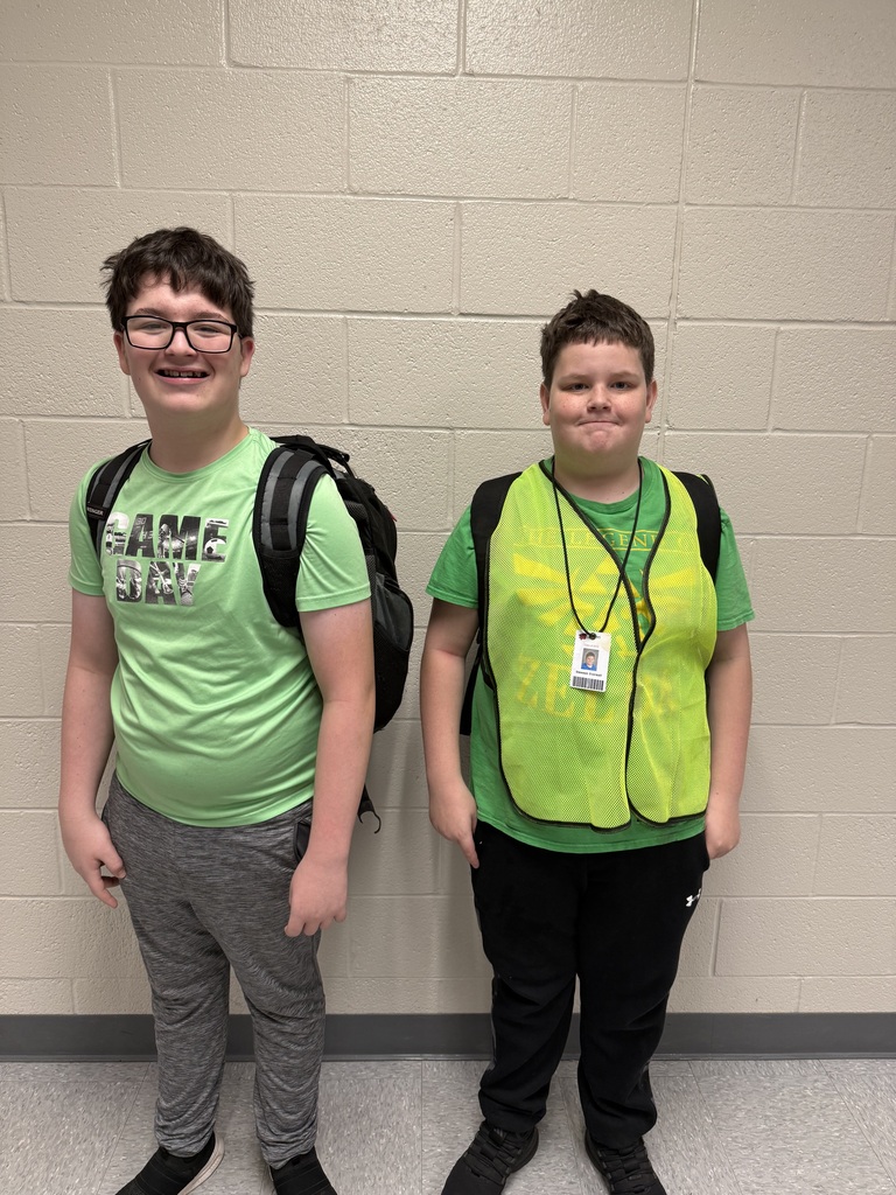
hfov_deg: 56.8
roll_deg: -0.9
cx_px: 448
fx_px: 828
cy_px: 598
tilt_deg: -11.9
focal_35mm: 24
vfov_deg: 71.6
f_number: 1.78
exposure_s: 1/60
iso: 160
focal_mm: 6.76
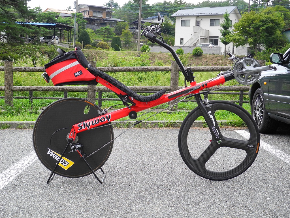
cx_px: 145
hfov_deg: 34.9
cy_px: 109
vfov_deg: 26.6
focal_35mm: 55
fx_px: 461
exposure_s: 1/154
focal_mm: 11.8
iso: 100
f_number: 3.5
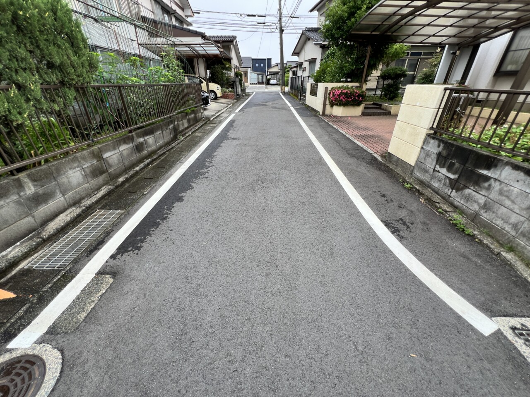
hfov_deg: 106.2
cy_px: 198
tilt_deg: -28.0
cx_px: 265
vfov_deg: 89.9
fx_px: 199
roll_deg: +0.9
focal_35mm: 13
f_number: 1.8
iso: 32
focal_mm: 1.57
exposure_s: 1/170
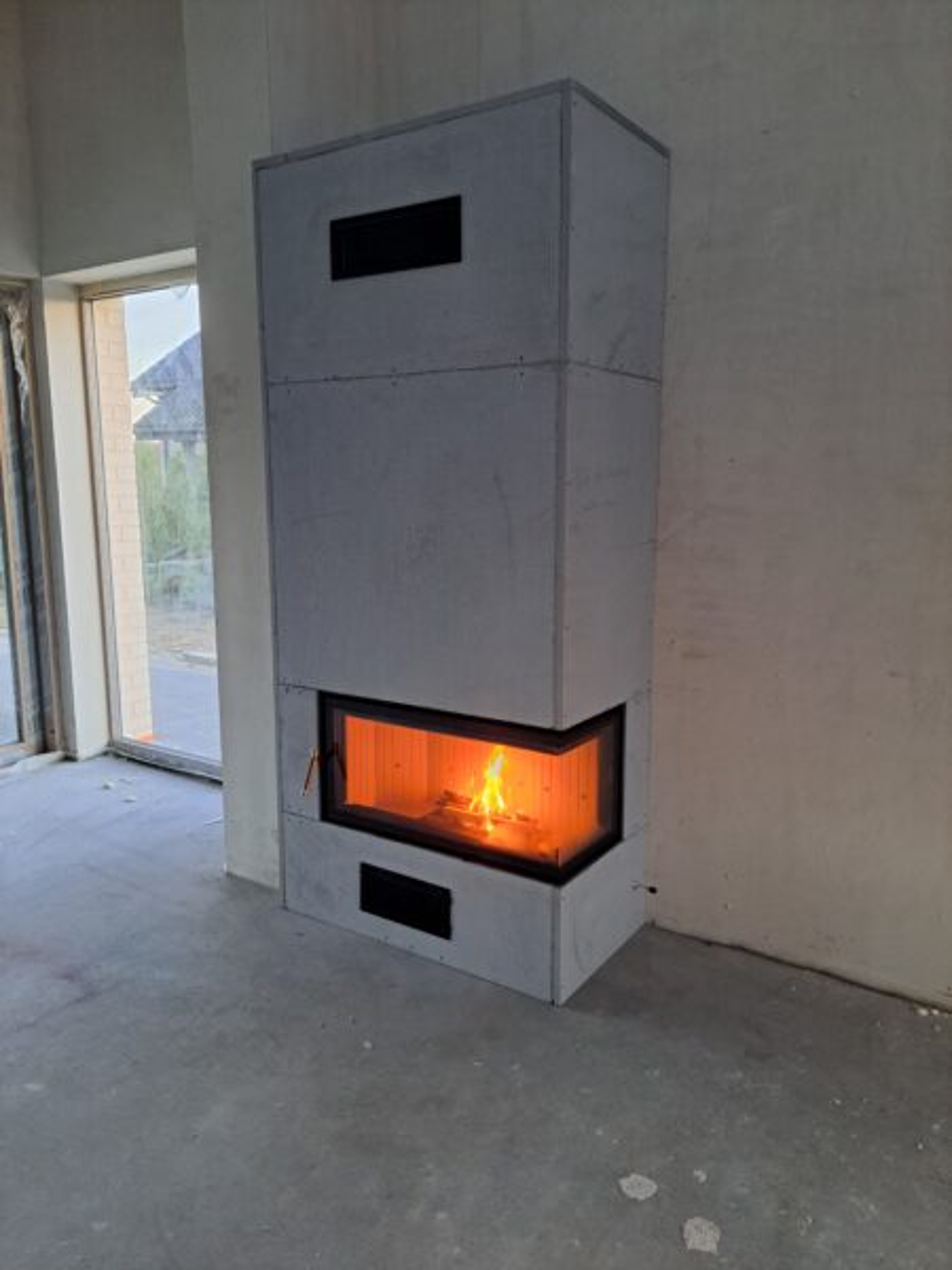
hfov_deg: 56.8
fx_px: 880
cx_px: 476
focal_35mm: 24
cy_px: 635
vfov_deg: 71.6
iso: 320
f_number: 1.8
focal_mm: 5.23
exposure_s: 1/50
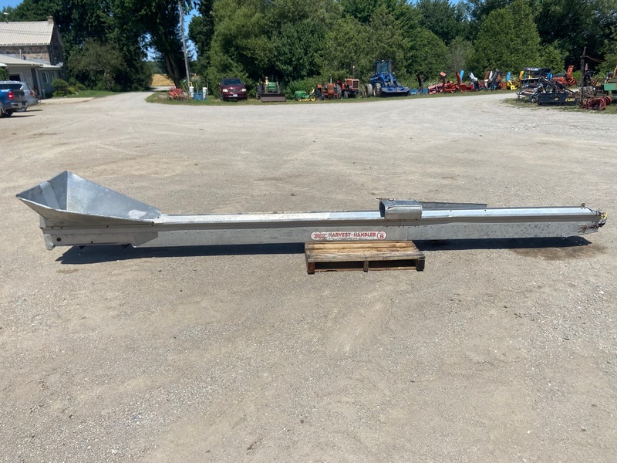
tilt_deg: -19.8
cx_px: 308
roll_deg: +2.6
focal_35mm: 26
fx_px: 463
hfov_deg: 67.3
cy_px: 232
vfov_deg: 53.1
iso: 32
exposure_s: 1/4808
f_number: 1.8
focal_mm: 4.25
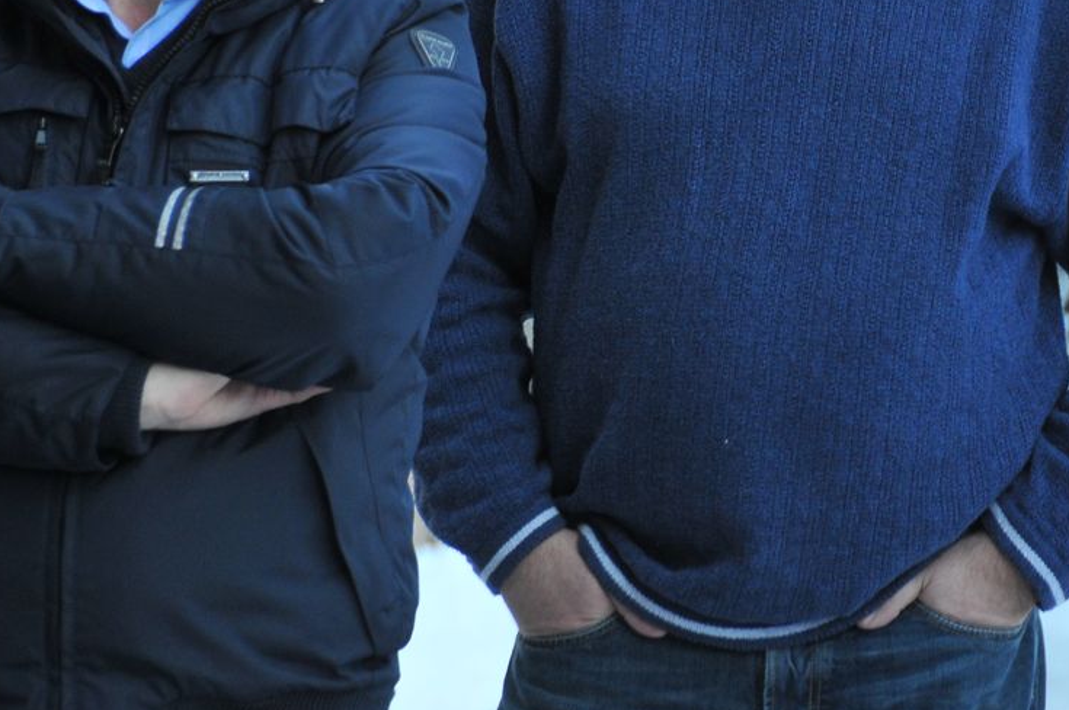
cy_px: 104
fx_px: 19365
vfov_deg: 2.1
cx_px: 938
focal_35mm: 653
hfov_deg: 3.2
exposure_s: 1/60
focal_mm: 200
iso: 400
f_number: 5.6
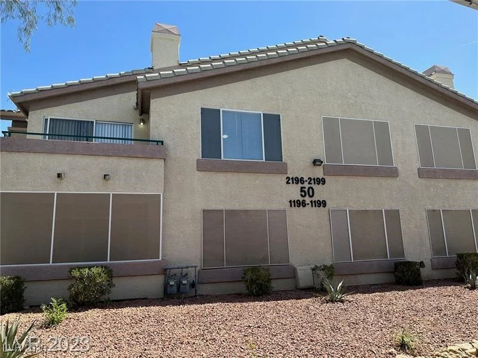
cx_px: 239
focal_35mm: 24
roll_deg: +2.2
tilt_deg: +12.1
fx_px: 331
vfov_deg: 56.8
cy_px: 179
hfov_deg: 71.6
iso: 80
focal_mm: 6.86
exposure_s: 1/3058
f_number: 1.78
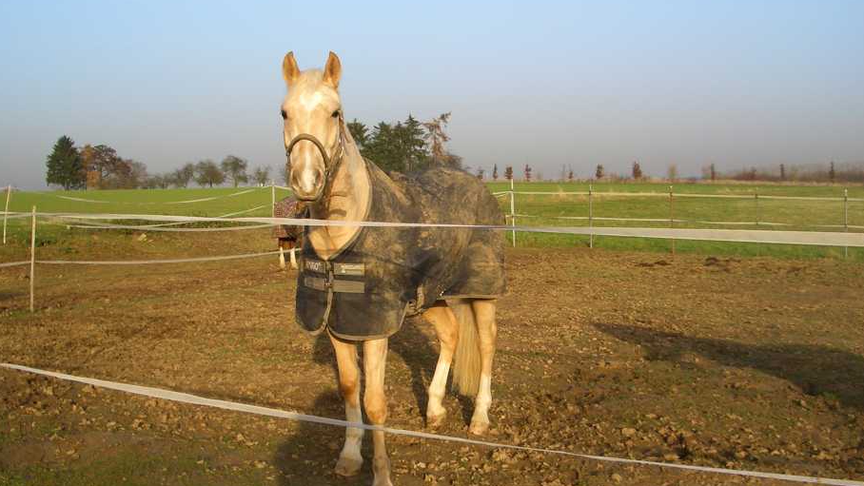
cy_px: 262
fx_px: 985
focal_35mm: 43
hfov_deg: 47.4
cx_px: 437
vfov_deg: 27.7
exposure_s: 1/200
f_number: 4.3
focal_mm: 5.8
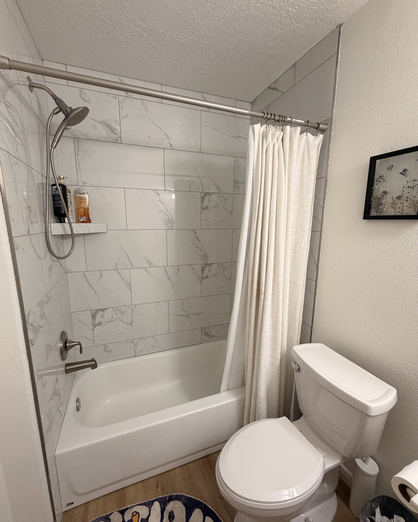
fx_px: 232
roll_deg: -0.1
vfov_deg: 96.8
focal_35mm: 15
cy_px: 269
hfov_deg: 84.0
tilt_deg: -11.1
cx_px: 204
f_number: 2.2
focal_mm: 2.22
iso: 250
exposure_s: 1/120
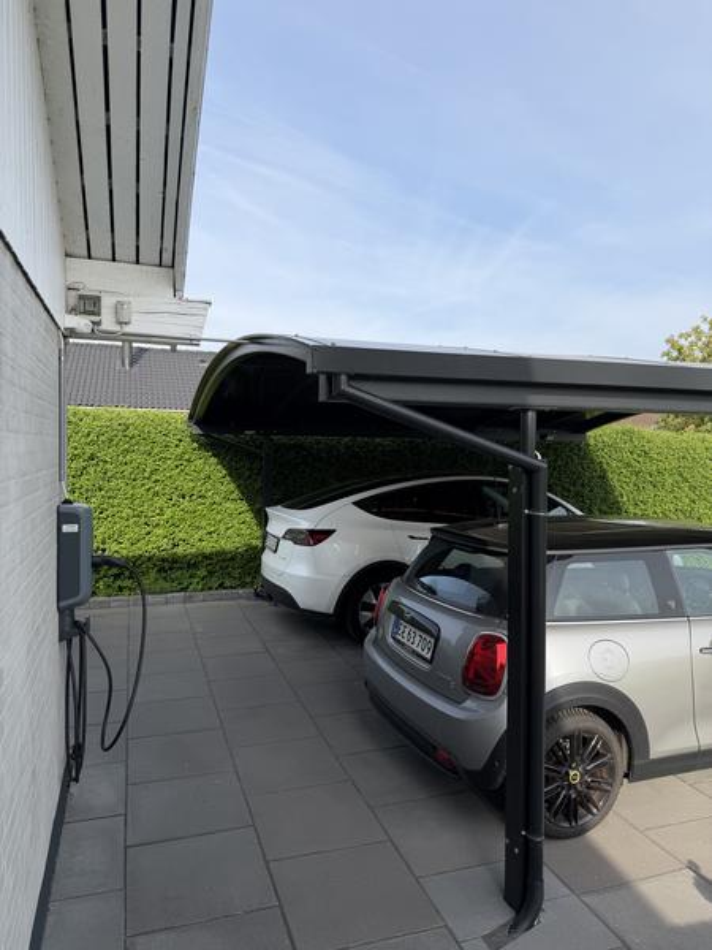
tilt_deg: -2.3
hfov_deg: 56.8
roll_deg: -0.7
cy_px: 475
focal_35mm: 24
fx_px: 658
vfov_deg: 71.6
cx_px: 356
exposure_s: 1/2907
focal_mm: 6.76
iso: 80
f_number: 1.78
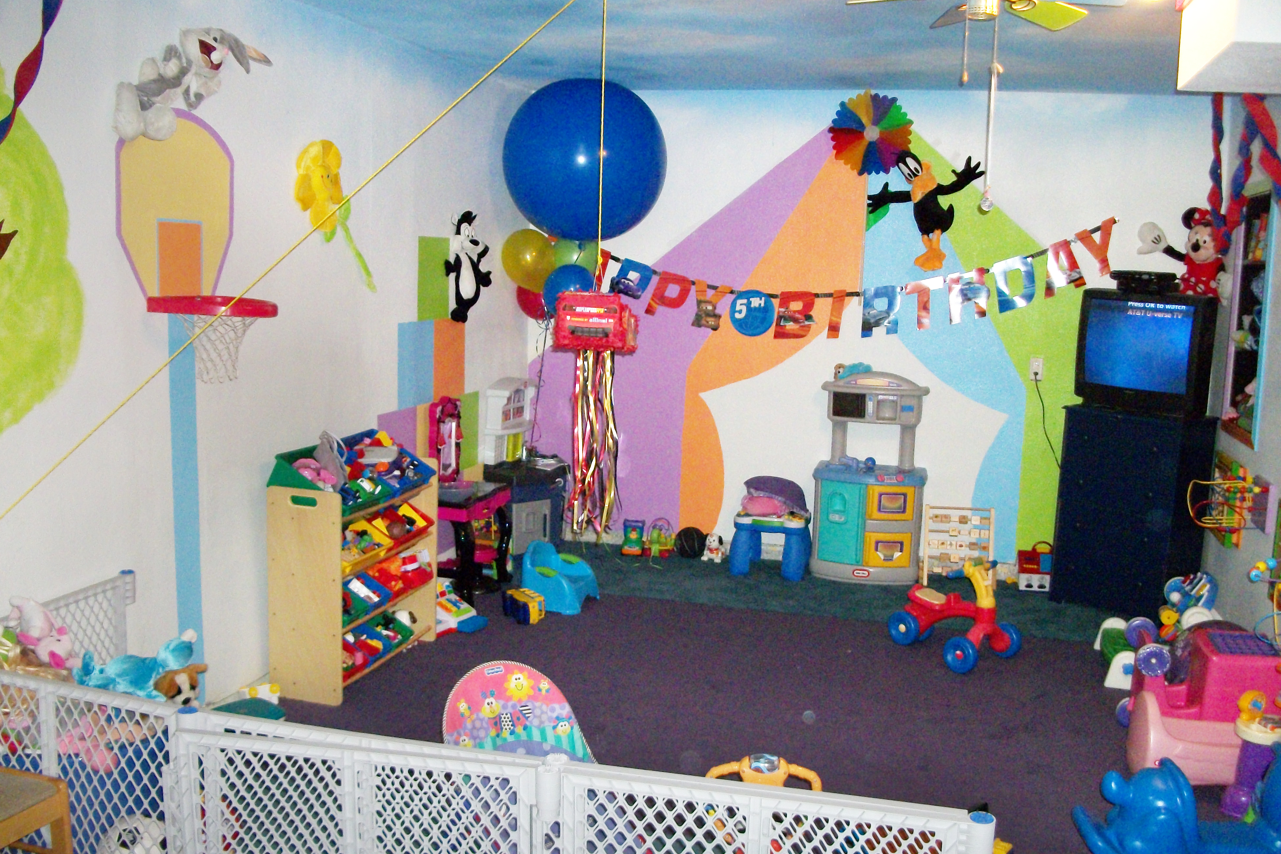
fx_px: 1210
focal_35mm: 34
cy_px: 488
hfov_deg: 55.8
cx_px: 629
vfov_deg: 38.8
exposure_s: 1/60
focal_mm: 5.7
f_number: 2.9
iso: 250
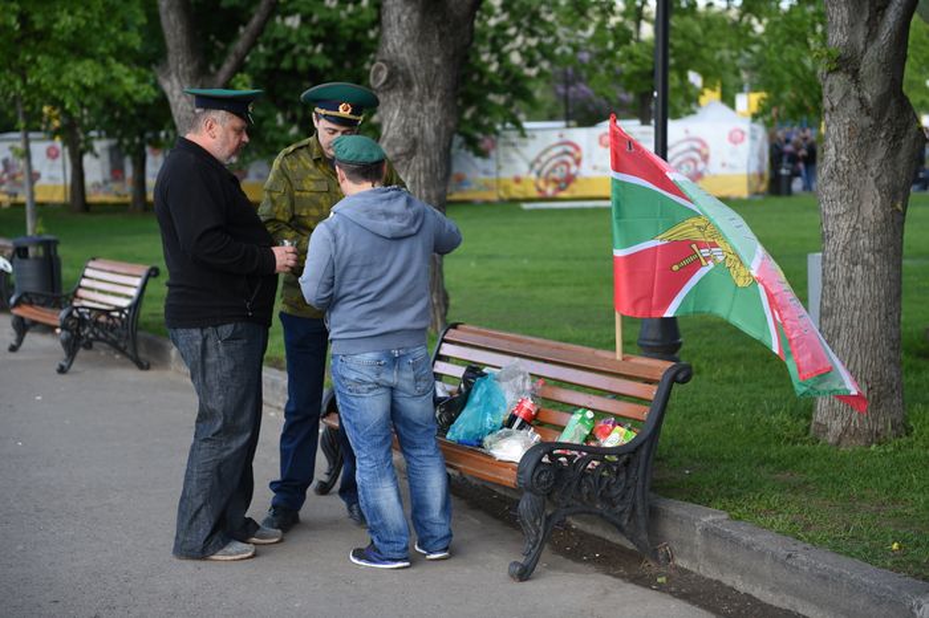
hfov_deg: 28.9
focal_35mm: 70
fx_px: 1805
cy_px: 309
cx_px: 464
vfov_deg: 19.4
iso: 250
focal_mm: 70
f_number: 2.8
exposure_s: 1/640
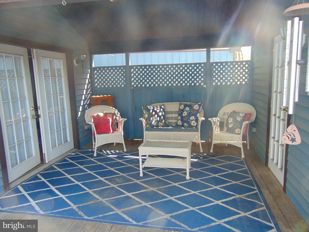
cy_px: 116
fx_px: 223
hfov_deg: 69.4
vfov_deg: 54.9
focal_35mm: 25
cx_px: 154
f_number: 3
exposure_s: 1/60
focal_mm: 4.5
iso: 80
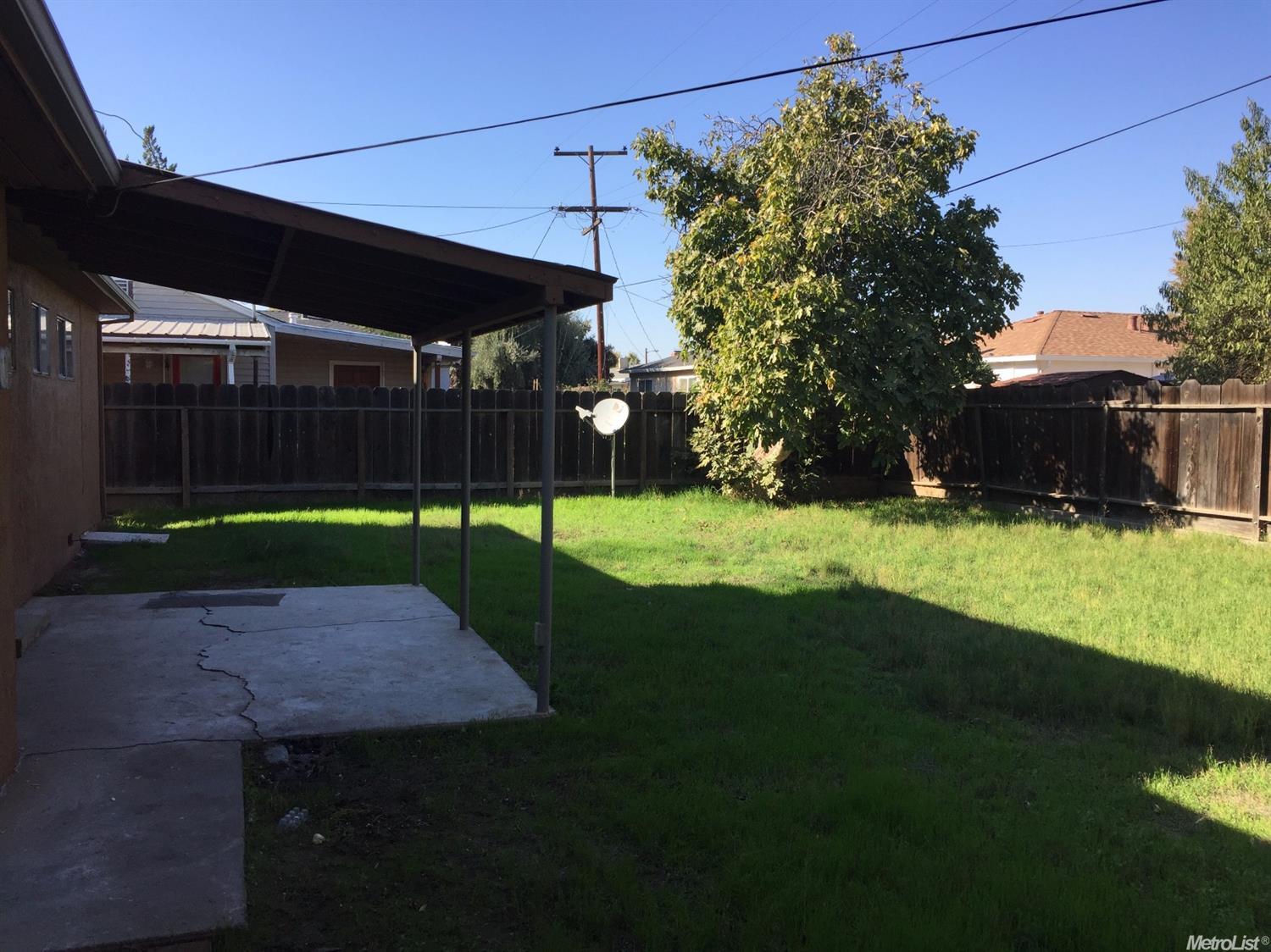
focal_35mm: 29
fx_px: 1064
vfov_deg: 48.2
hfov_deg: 61.7
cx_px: 636
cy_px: 476
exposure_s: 1/879
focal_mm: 4.15
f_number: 2.2
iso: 32
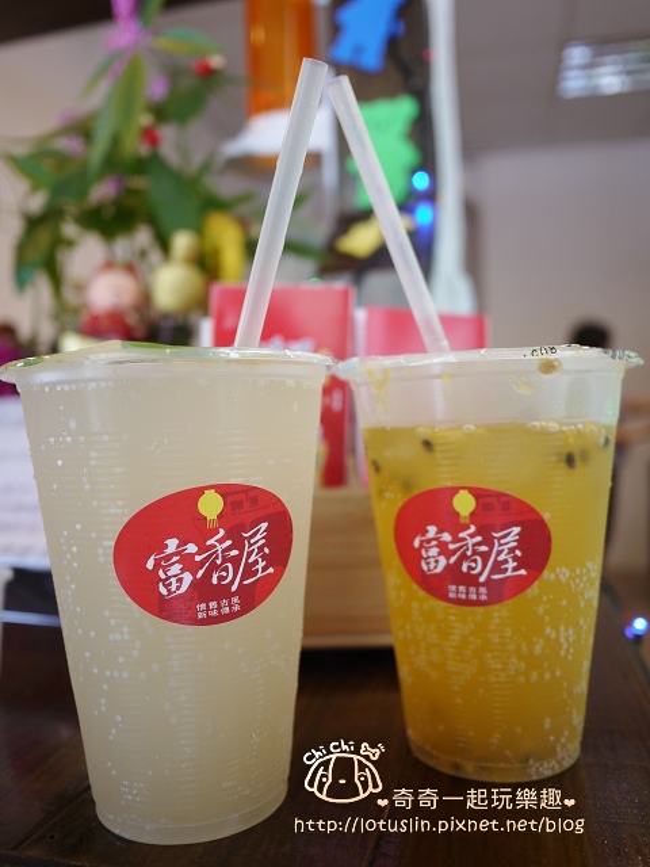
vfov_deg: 63.4
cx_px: 325
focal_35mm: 28
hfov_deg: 49.7
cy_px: 434
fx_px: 701
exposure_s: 1/60
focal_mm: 14
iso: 100
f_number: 2.5
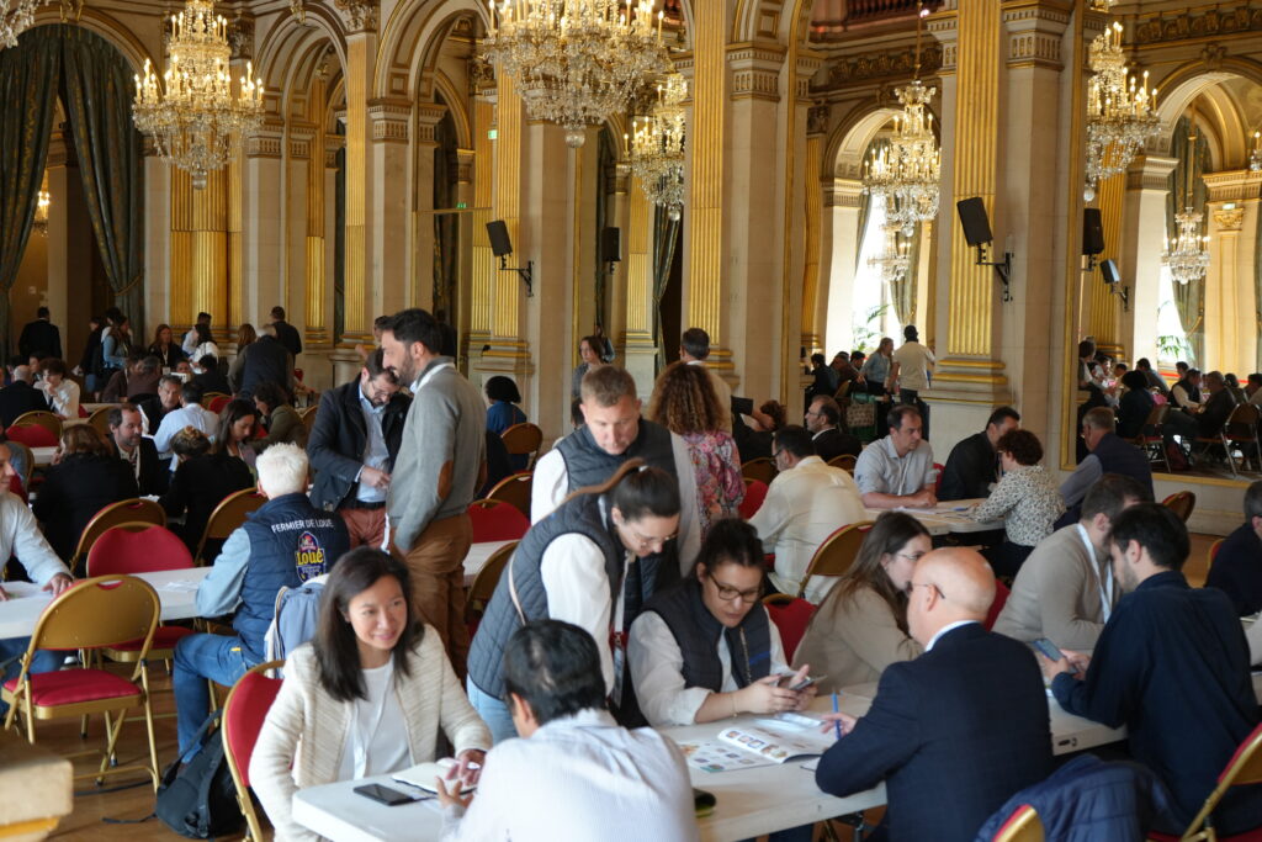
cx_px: 631
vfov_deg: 29.3
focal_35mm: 46
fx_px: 1613
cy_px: 421
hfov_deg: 42.7
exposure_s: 1/160
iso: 2000
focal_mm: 46
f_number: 4.5
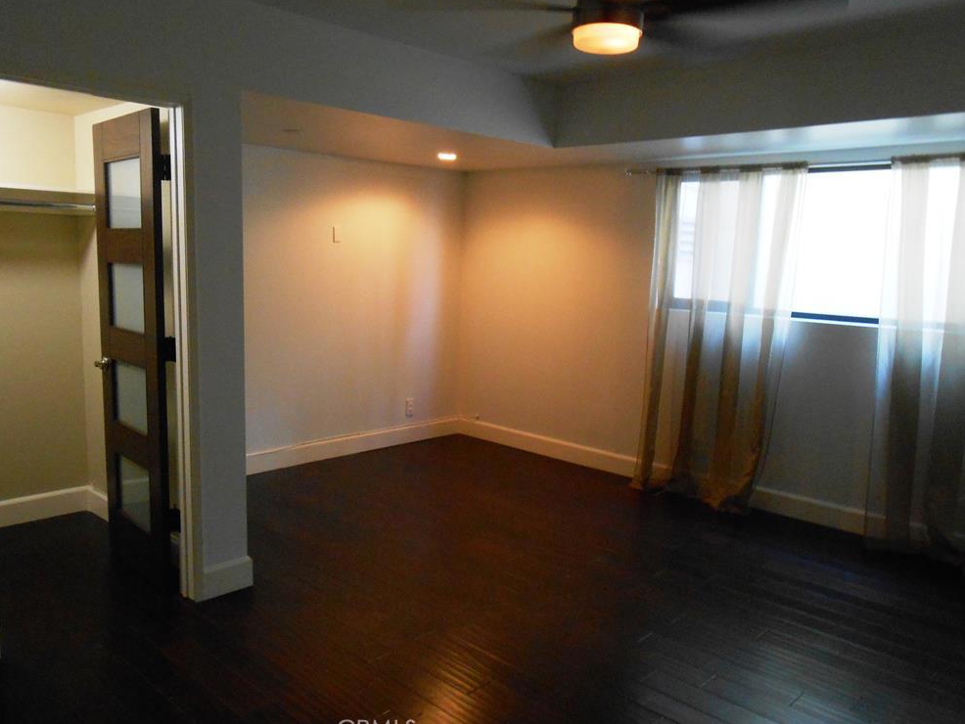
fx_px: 753
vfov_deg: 51.4
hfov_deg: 65.3
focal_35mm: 27
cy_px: 367
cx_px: 483
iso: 400
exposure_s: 1/10
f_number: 3.5
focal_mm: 4.6
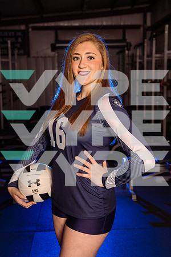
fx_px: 370
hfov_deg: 26.0
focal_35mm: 52
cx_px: 86
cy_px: 128
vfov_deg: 38.2
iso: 320
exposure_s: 1/250
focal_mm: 52
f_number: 5
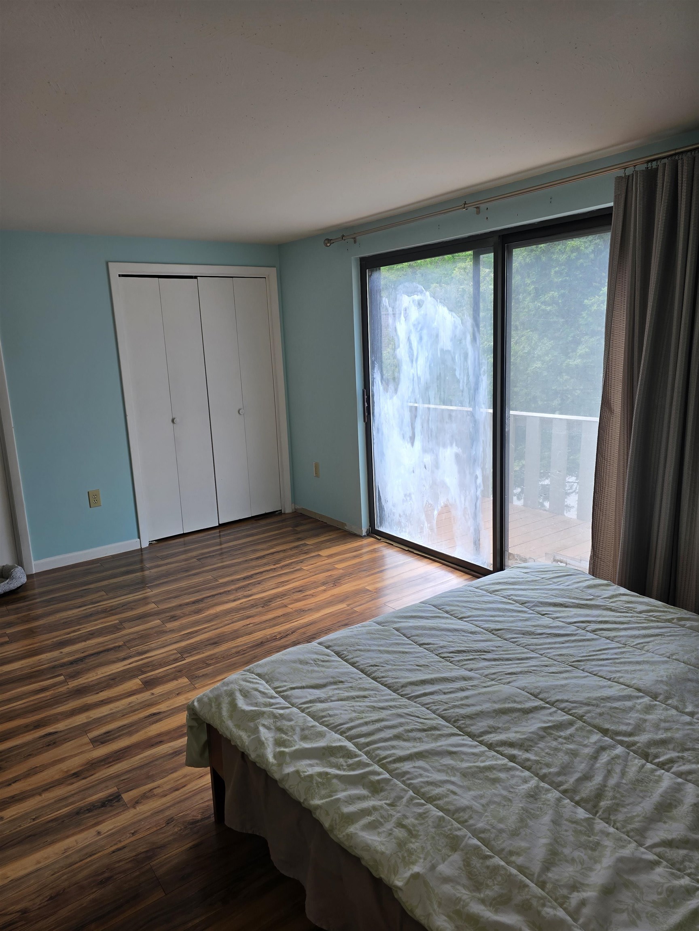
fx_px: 619
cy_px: 466
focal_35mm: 23
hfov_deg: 58.9
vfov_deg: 73.9
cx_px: 350
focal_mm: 6.3
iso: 25
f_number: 1.7
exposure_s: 1/120
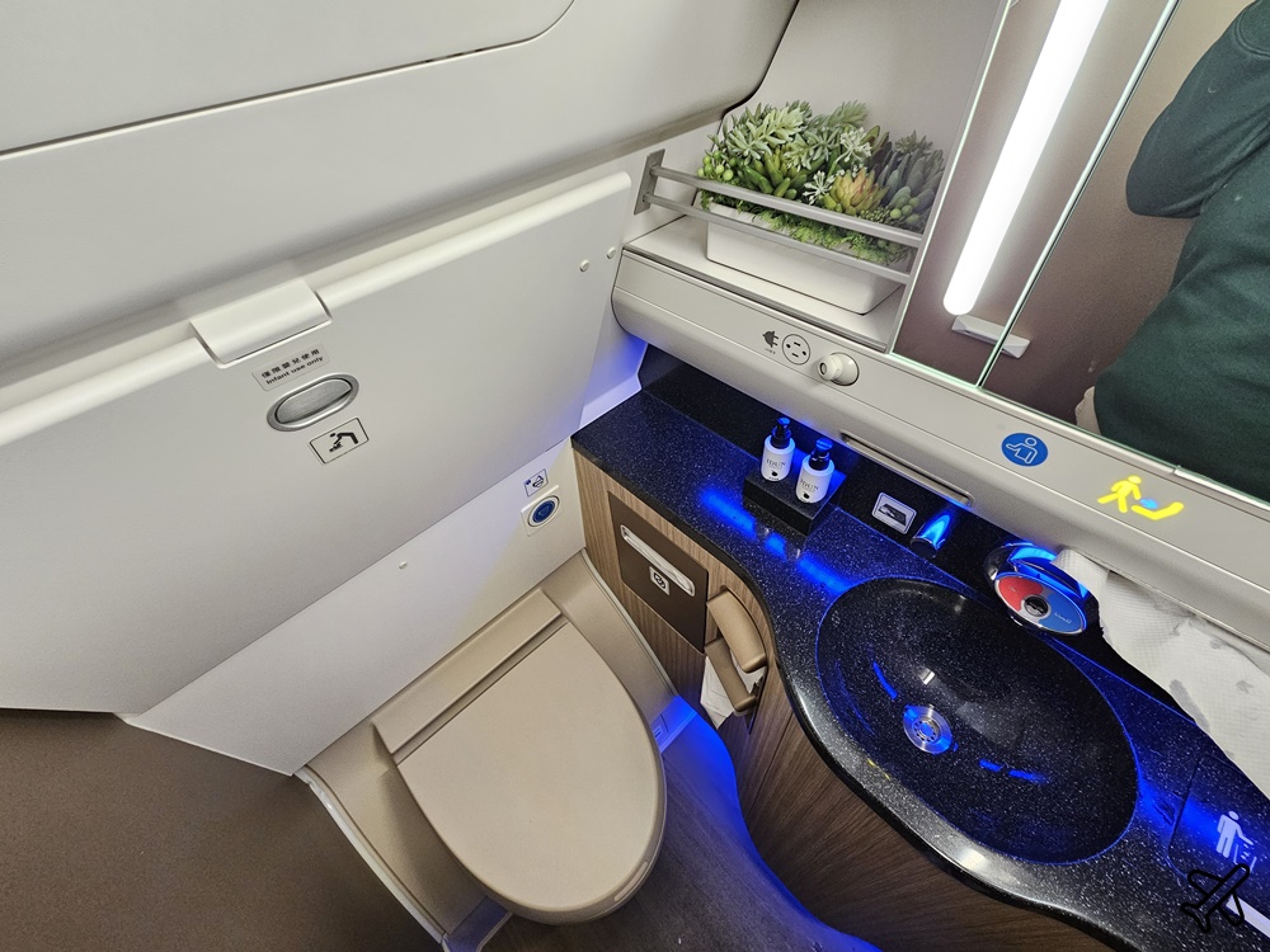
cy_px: 476
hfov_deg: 106.2
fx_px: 477
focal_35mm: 13
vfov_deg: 89.9
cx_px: 635
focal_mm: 2.2
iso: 500
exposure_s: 1/30
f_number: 2.2
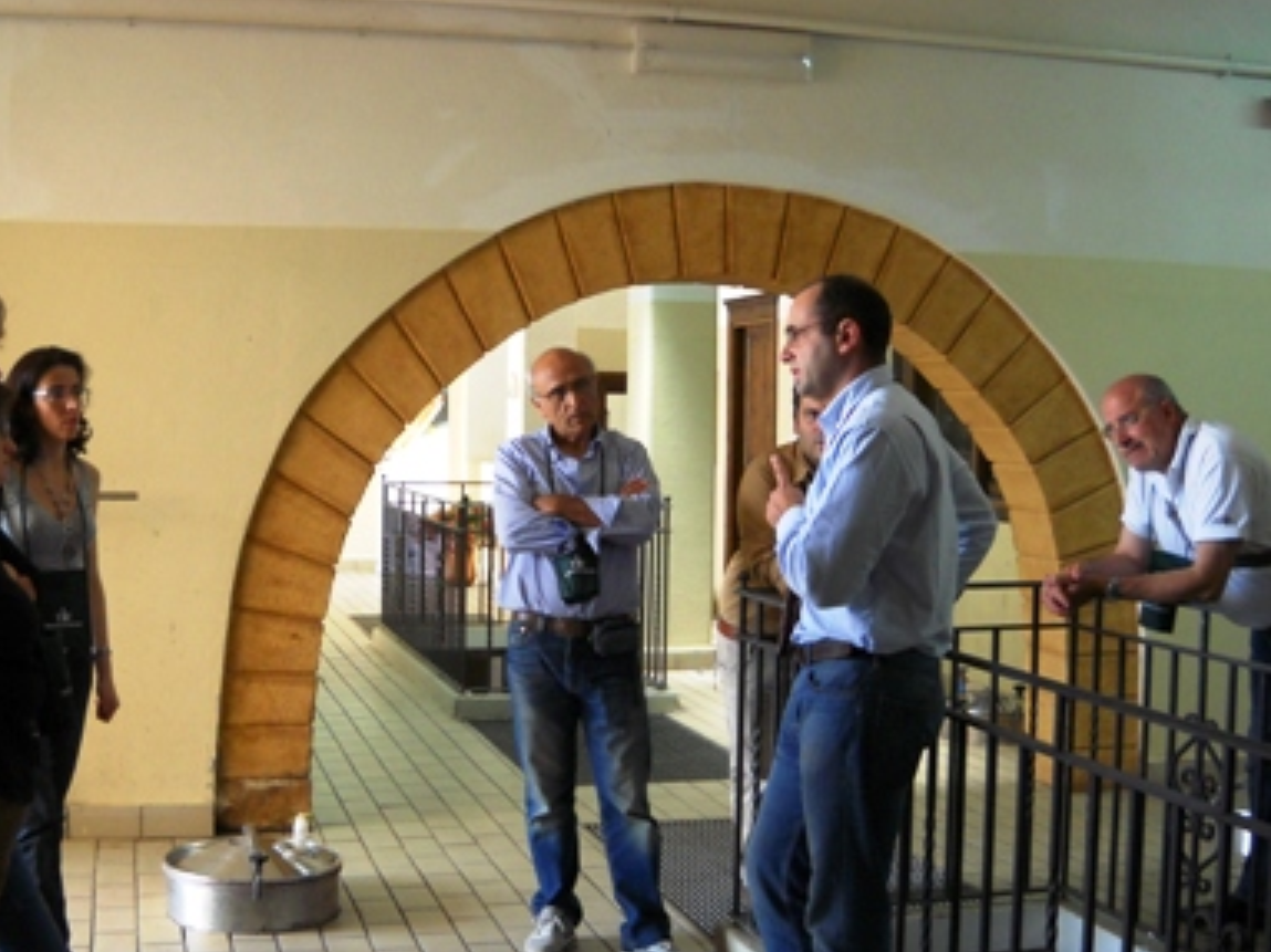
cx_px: 561
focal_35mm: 48
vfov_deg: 30.2
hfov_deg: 39.6
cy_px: 521
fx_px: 1762
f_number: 3.1
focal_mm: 6.72
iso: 282
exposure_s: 1/60
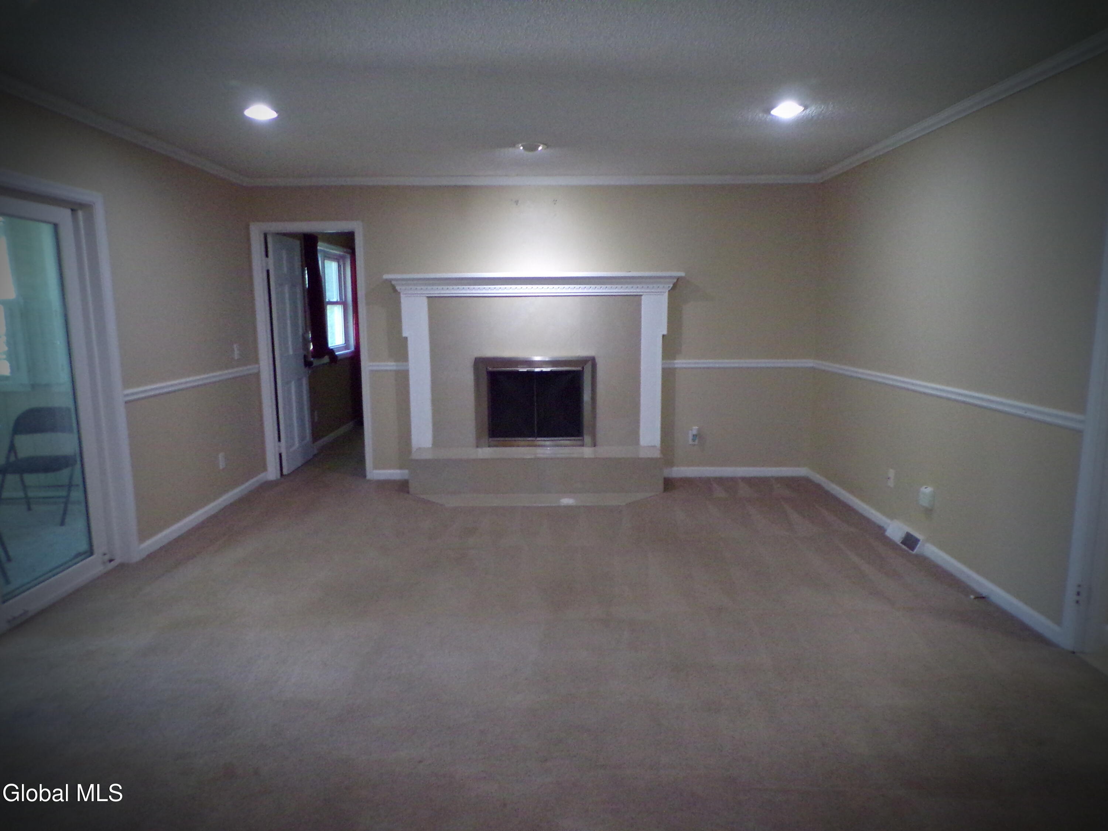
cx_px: 554
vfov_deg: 56.8
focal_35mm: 24
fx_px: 768
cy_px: 416
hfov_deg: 71.6
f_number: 3
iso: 593
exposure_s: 1/60
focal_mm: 4.3
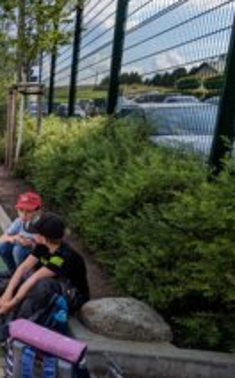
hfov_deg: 27.7
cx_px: -112
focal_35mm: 32
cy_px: 187
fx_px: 329
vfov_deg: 59.7
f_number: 2.2
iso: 44
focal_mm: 2.35
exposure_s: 1/1368
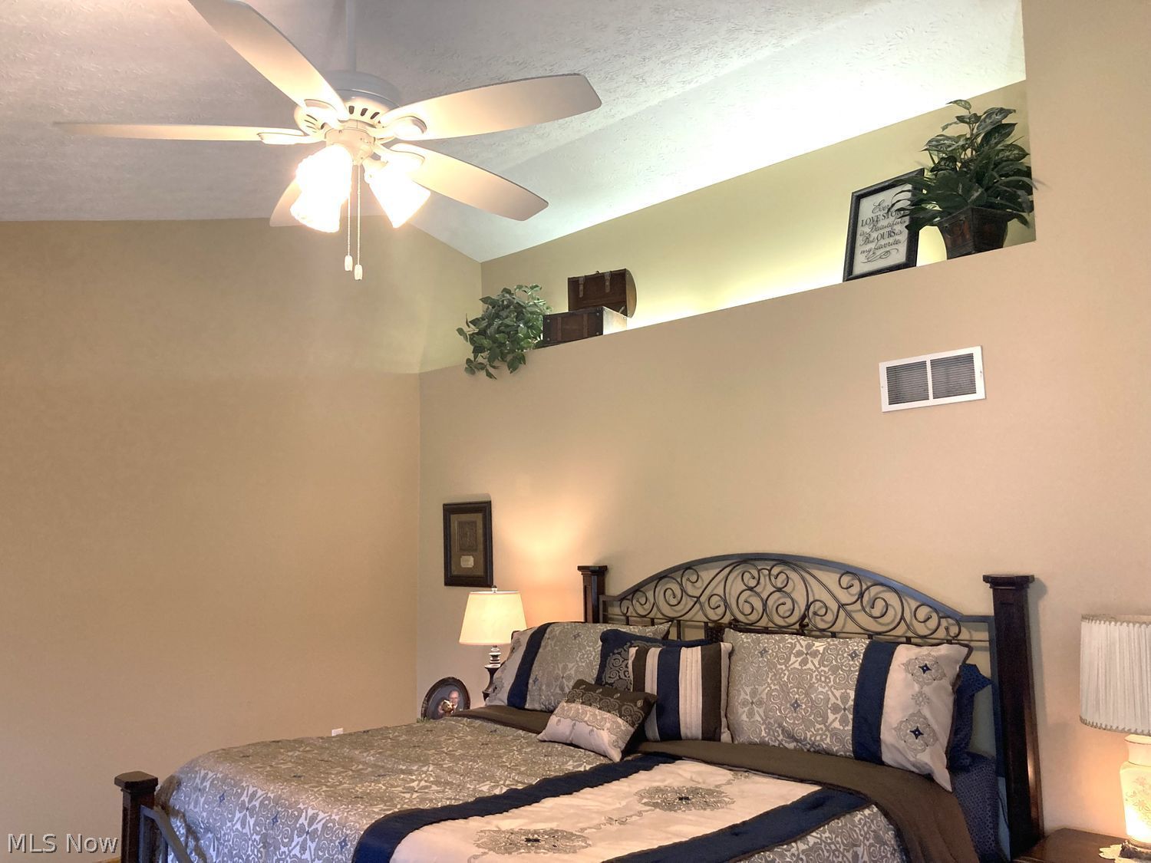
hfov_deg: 63.4
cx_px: 576
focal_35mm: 28
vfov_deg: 49.7
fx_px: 931
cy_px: 432
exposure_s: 1/60
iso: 160
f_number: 1.8
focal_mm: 3.99
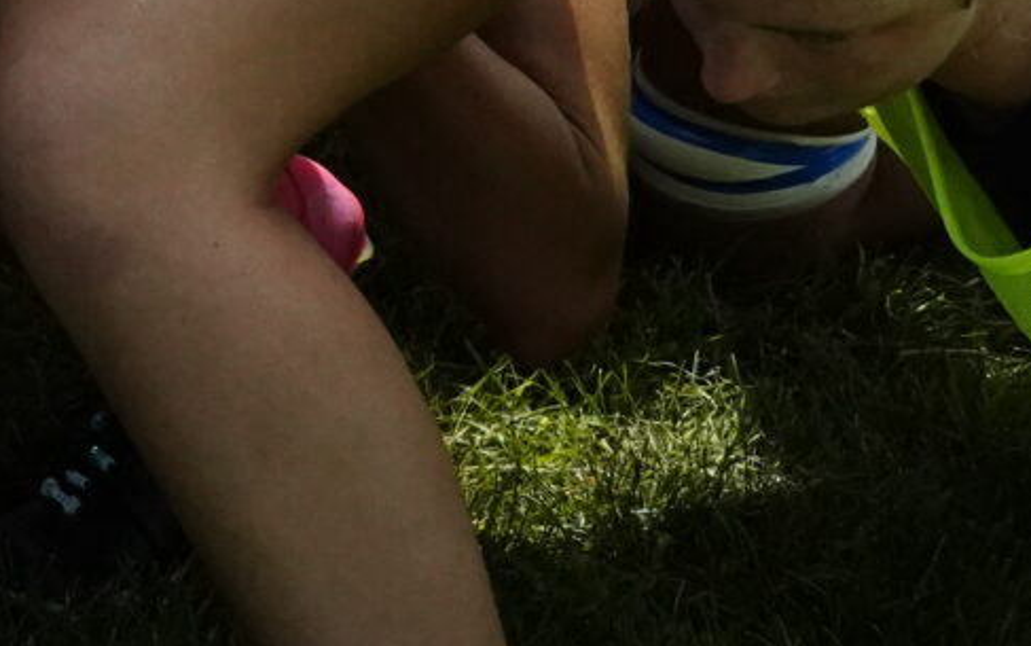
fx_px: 5117
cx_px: -1207
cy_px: -984
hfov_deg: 10.4
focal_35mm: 182
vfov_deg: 6.8
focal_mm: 34
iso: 5000
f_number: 9
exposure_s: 1/4000
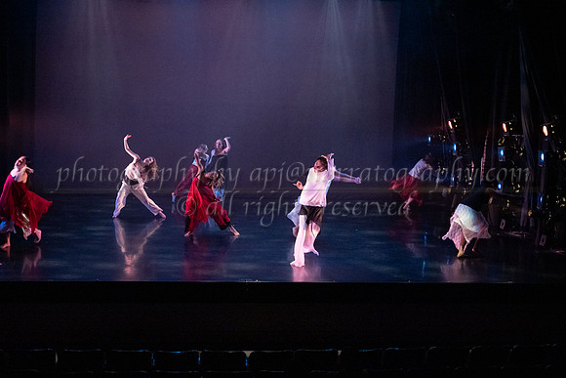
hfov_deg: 39.6
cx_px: 283
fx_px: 786
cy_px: 189
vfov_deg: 27.0
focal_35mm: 50
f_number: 2.8
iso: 5000
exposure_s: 1/400
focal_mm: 50
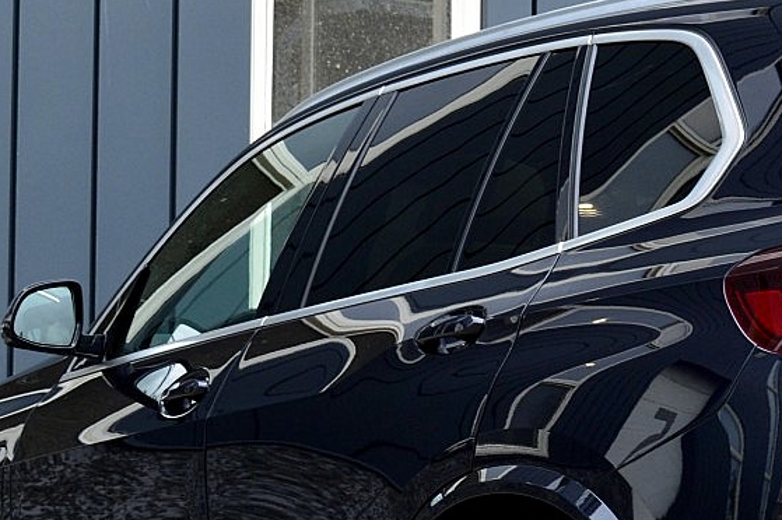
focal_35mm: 122
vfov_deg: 11.2
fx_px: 2648
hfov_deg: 16.4
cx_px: 795
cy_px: 411
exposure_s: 1/160
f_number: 9
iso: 400
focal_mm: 28
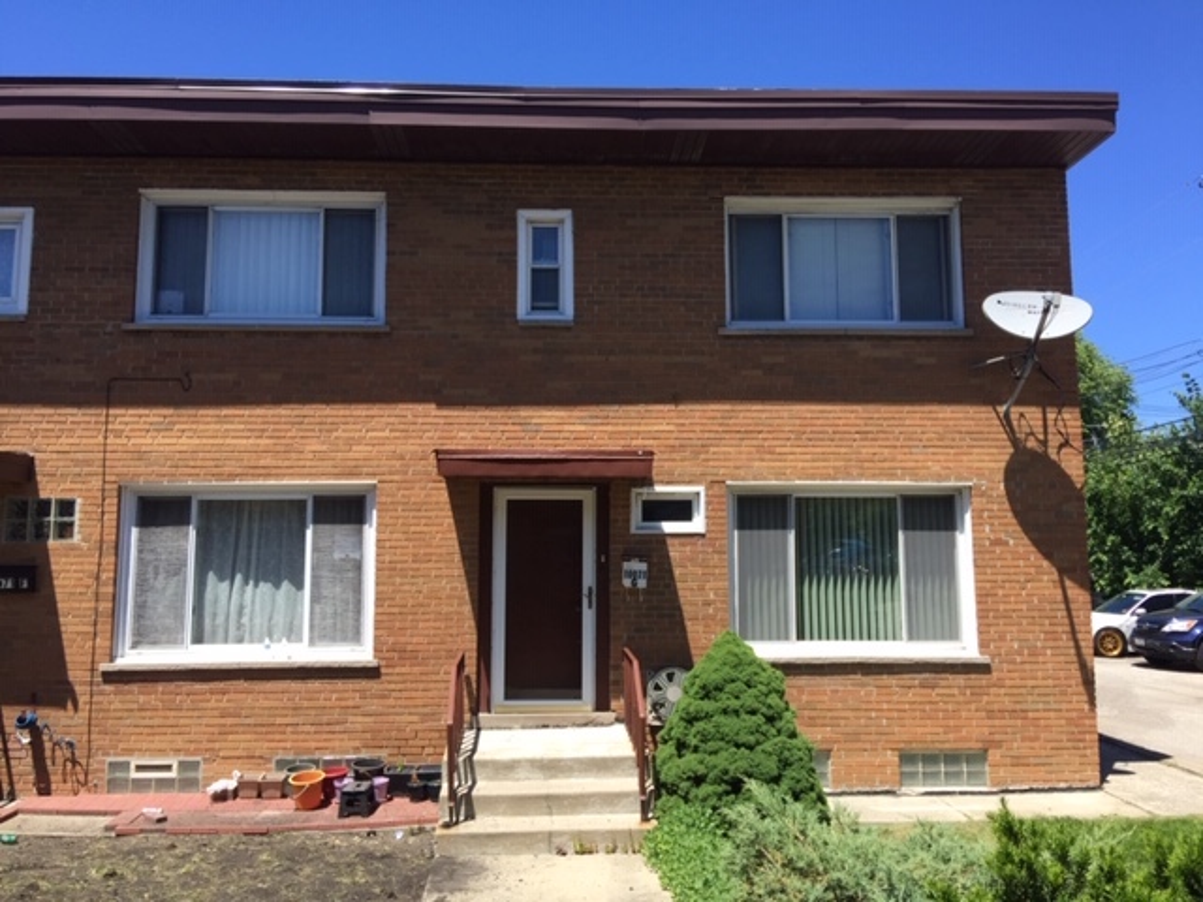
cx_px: 602
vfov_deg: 48.2
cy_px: 451
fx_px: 1008
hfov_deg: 61.7
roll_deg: +0.0
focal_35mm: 29
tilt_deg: +6.8
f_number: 2.2
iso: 32
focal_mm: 4.15
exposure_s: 1/1099
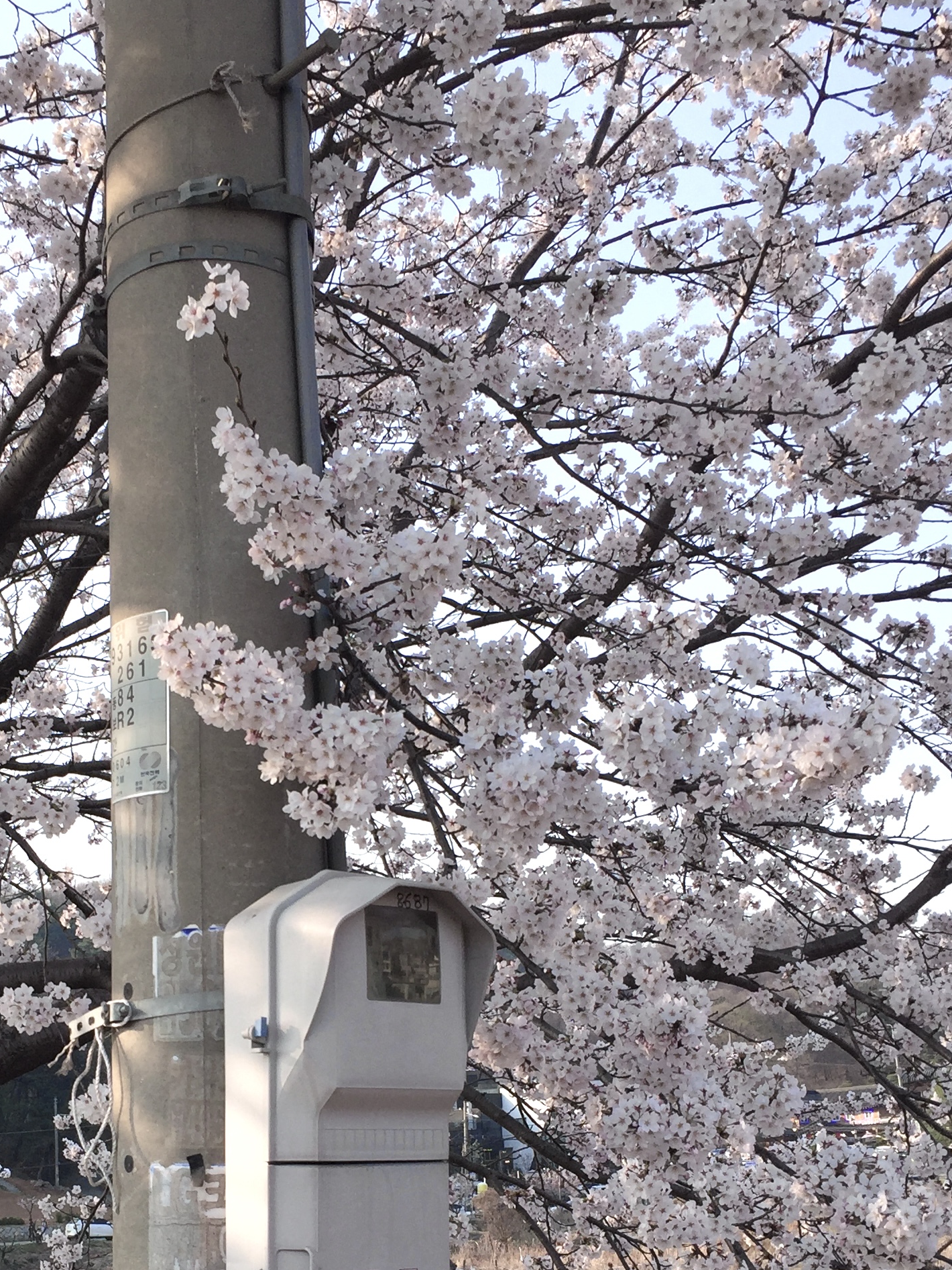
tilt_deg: +7.5
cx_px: 270
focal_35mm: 50
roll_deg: +1.9
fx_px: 1833
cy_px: 908
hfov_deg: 28.8
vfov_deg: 37.5
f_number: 2.2
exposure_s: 1/1068
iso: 32
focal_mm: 4.15
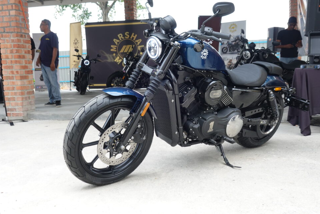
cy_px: 103
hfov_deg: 54.4
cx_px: 166
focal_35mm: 35
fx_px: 311
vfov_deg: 37.9
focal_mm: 12.43
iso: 160
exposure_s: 1/160
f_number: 3.5
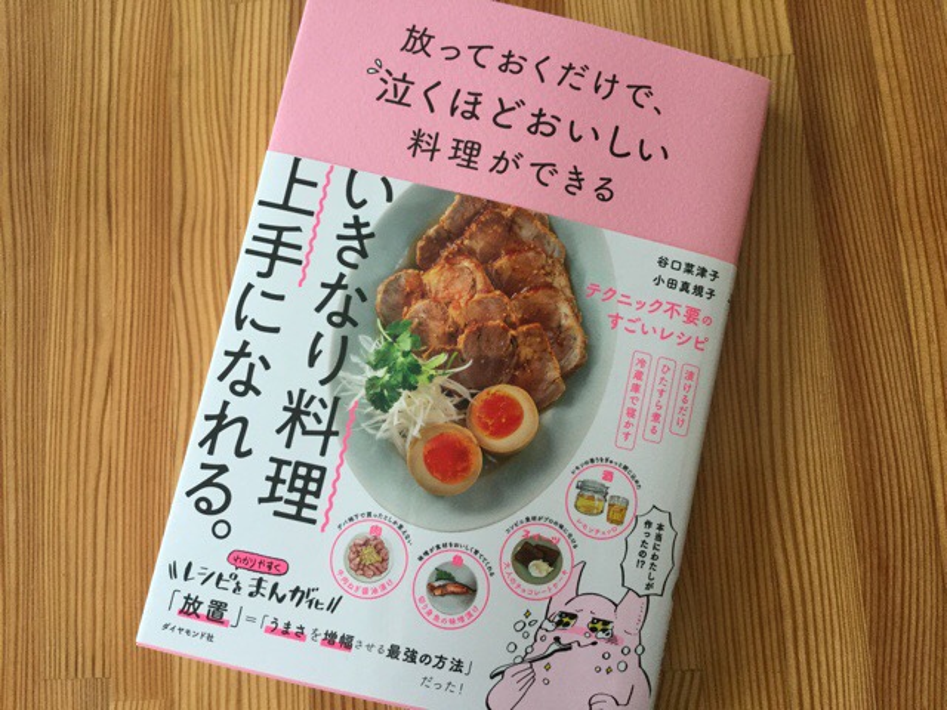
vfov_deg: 45.4
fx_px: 848
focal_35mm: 31
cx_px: 474
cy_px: 355
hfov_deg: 58.4
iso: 40
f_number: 2.4
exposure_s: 1/30
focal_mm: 3.3
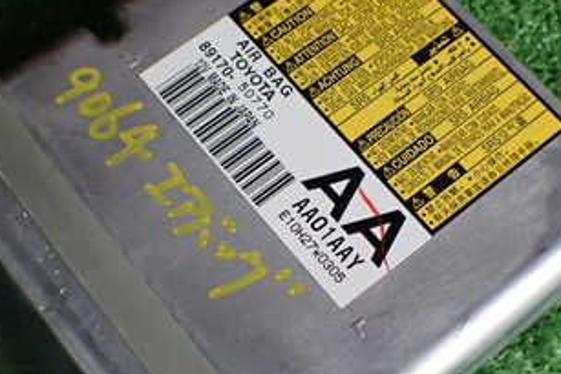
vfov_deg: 22.2
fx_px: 951
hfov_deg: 32.9
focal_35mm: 61
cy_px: 243
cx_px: 287
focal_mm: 5.4
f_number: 2.3
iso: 320
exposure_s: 1/125
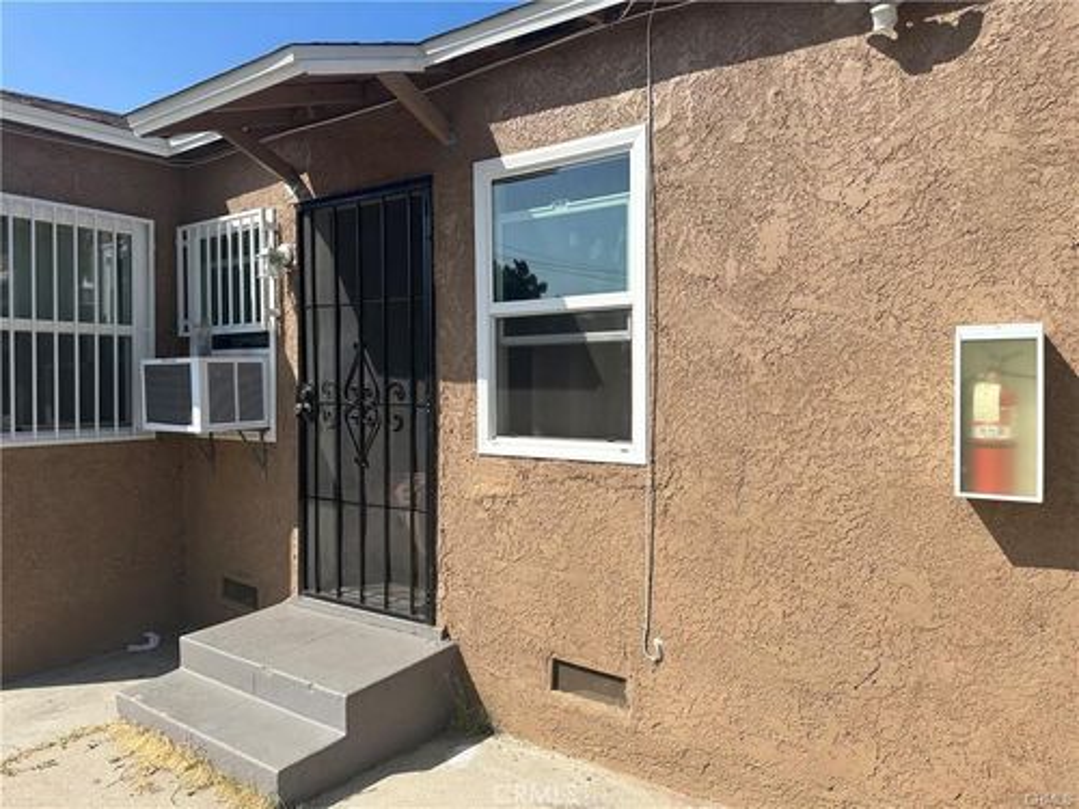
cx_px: 540
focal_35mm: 24
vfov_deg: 56.8
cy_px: 404
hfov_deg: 71.6
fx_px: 748
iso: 80
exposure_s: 1/5263
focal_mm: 6.86
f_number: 1.78
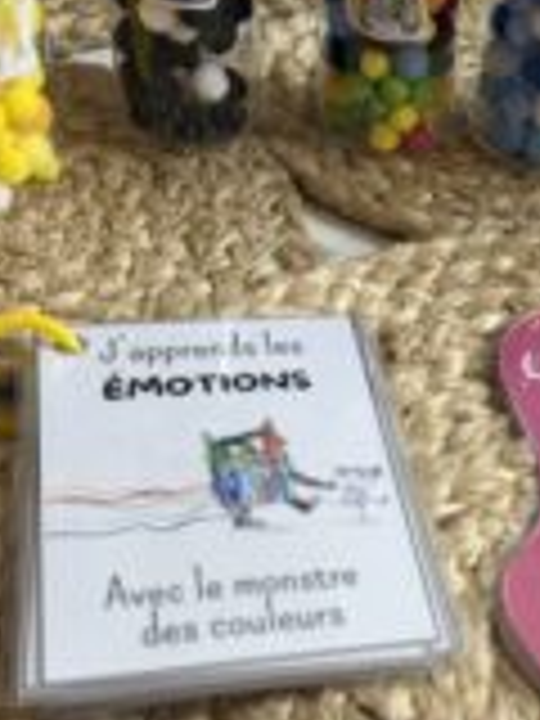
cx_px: 495
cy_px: 472
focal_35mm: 60
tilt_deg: -45.6
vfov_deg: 32.0
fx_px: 1248
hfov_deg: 23.7
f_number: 1.78
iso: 250
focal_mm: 6.76
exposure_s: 1/60
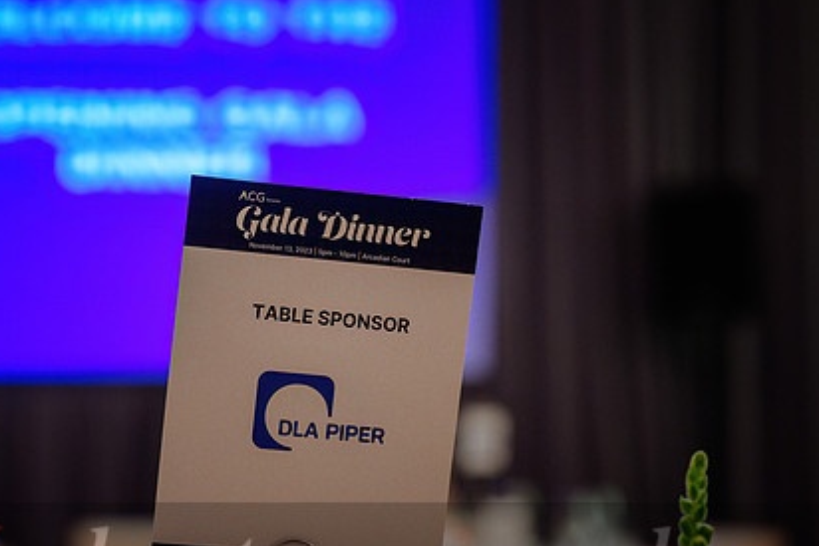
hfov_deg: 18.7
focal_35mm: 109
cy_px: 268
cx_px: 306
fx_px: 2480
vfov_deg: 12.6
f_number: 3.5
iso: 800
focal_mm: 70
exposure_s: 1/40
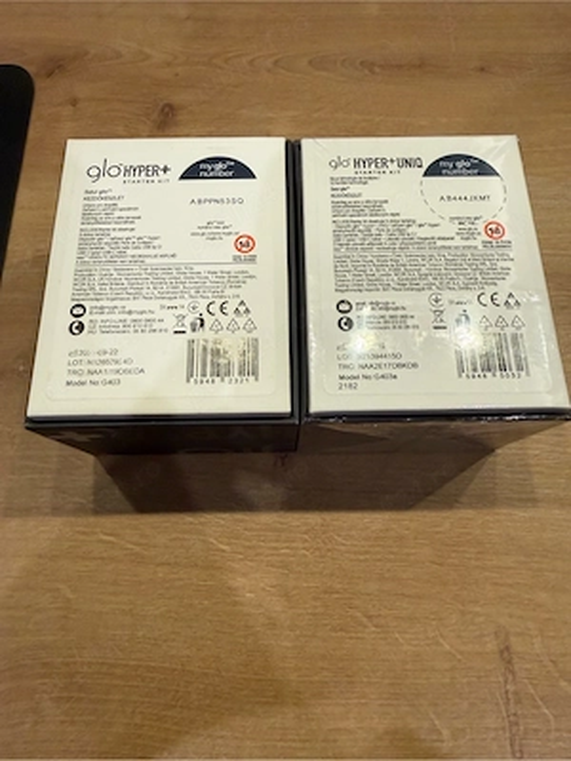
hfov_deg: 56.8
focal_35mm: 24
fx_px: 528
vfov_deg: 71.6
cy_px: 380
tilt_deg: -68.7
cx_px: 286
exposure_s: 1/62
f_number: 2.2
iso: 250
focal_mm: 2.22
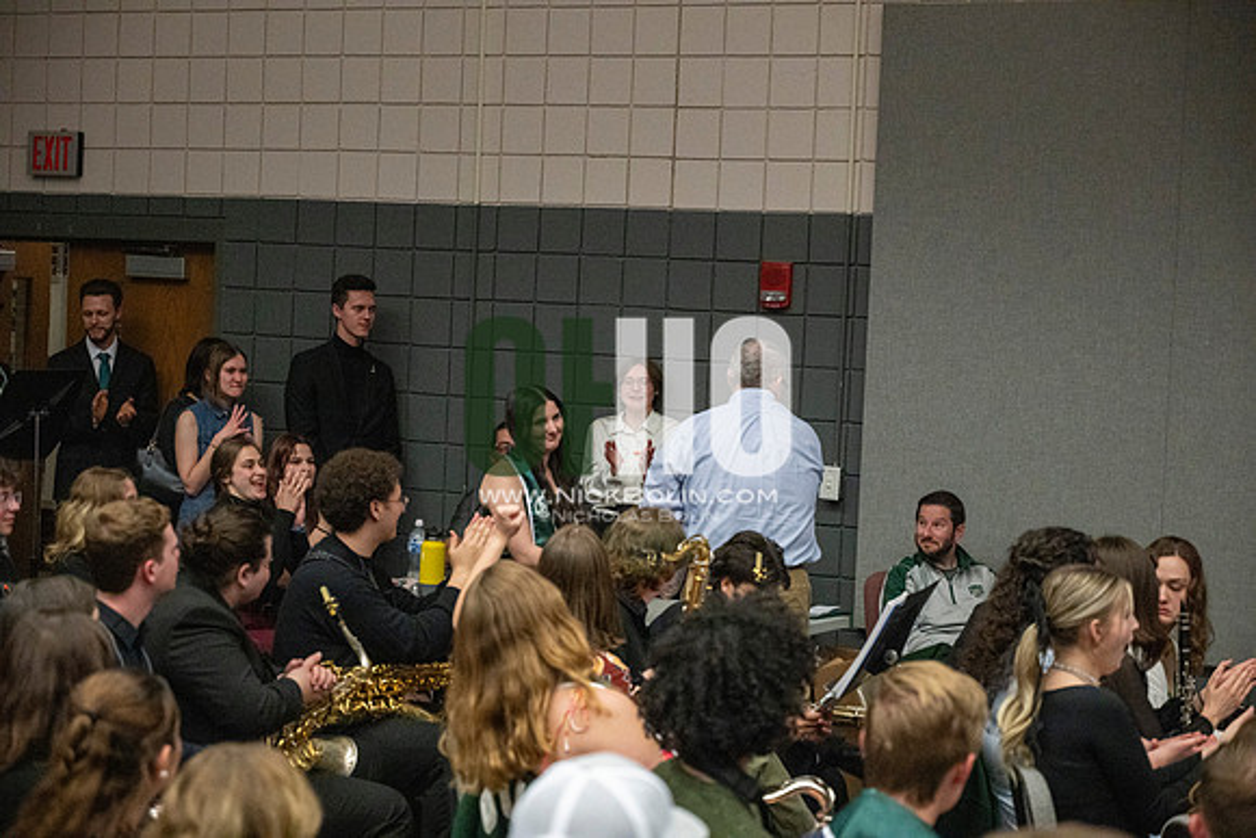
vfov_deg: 19.5
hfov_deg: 28.8
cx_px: 628
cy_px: 419
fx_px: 2443
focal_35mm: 70
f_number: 4
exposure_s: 1/500
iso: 10000
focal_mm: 70
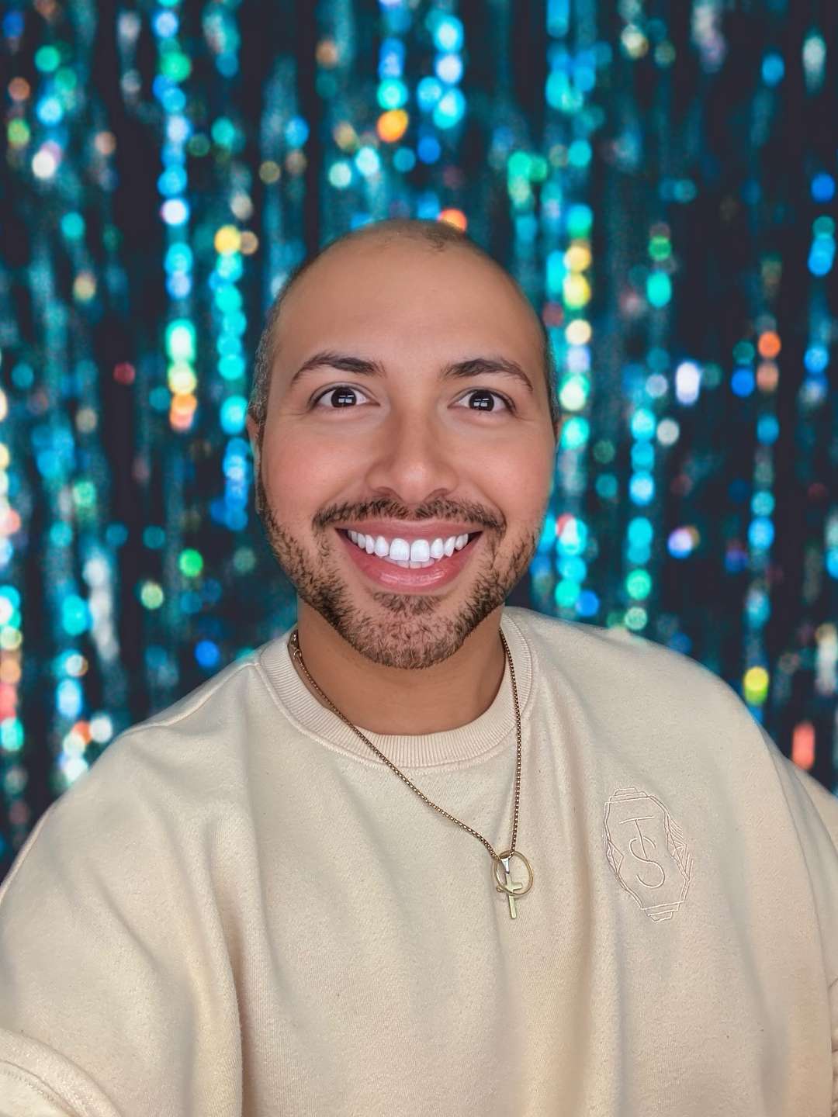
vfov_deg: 60.0
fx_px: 968
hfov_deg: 46.8
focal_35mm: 30
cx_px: 419
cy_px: 558
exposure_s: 1/39
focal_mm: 2.69
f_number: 1.9
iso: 400
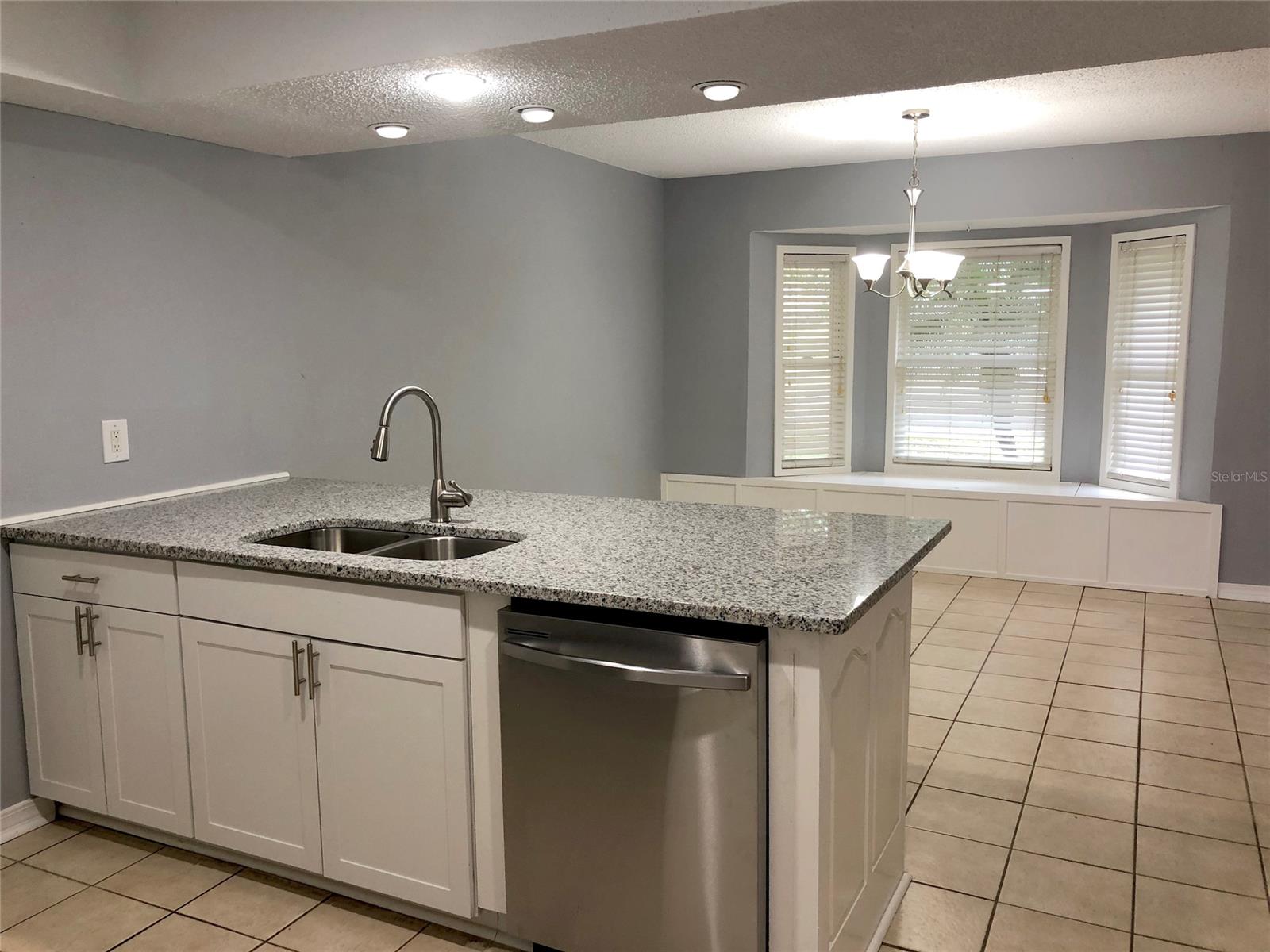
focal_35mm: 28
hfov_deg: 63.4
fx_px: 1027
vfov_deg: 49.7
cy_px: 476
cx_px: 635
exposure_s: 1/24
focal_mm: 3.99
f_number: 1.8
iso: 40
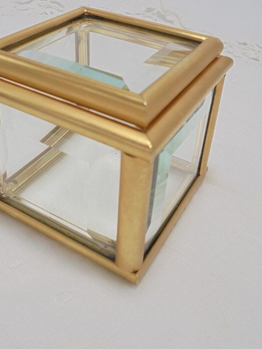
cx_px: 98
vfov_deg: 49.6
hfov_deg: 38.4
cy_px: 131
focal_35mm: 37
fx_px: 373
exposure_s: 1/80
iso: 100
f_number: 3.7
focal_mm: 5.3
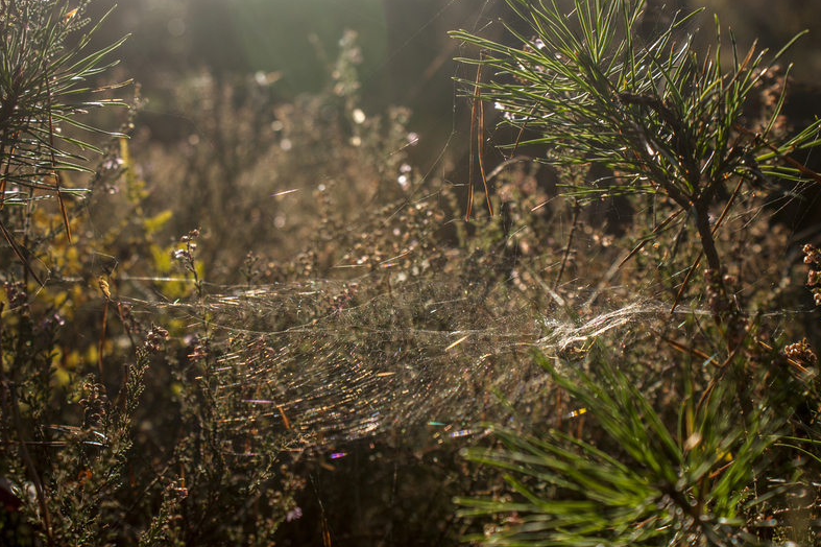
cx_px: 411
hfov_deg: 32.9
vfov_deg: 22.2
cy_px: 275
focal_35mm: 61
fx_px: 1390
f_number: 7.1
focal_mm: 40
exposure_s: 1/80
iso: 100
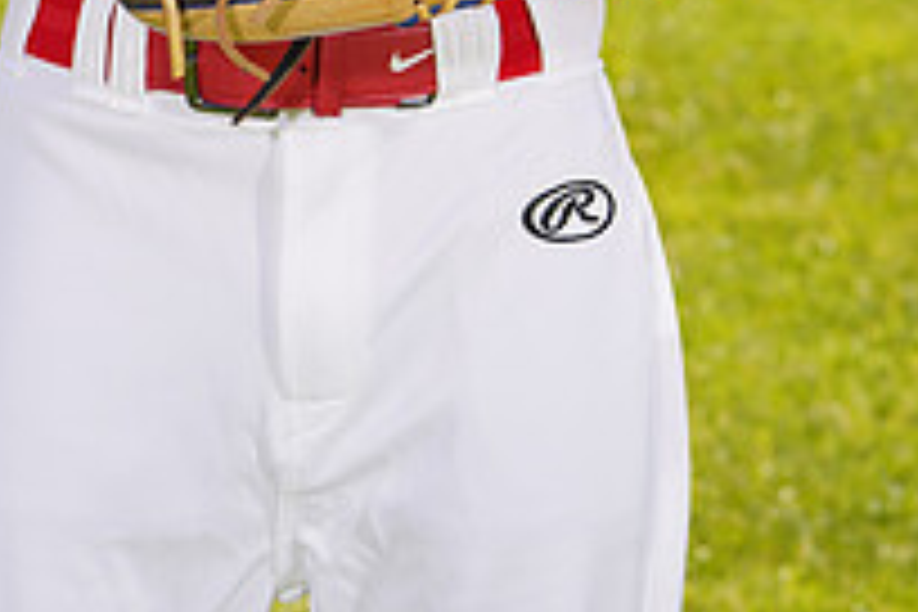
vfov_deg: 4.7
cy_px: -670
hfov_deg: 7.2
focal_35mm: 285
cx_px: 281
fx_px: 7267
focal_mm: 100
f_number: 9
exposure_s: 1/160
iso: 100
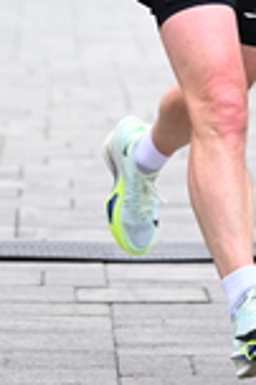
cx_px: 265
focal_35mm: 355
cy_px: -180
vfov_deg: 5.8
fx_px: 3795
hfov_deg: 3.9
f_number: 2.8
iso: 1250
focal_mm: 98
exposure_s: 1/2000
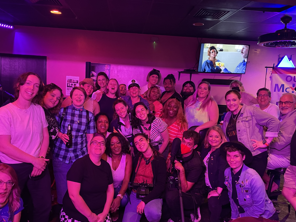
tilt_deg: -6.1
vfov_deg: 51.4
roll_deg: -2.6
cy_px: 113
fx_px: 231
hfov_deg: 65.3
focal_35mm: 27
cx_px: 145
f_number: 1.6
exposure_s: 1/30
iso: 800
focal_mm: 4.2
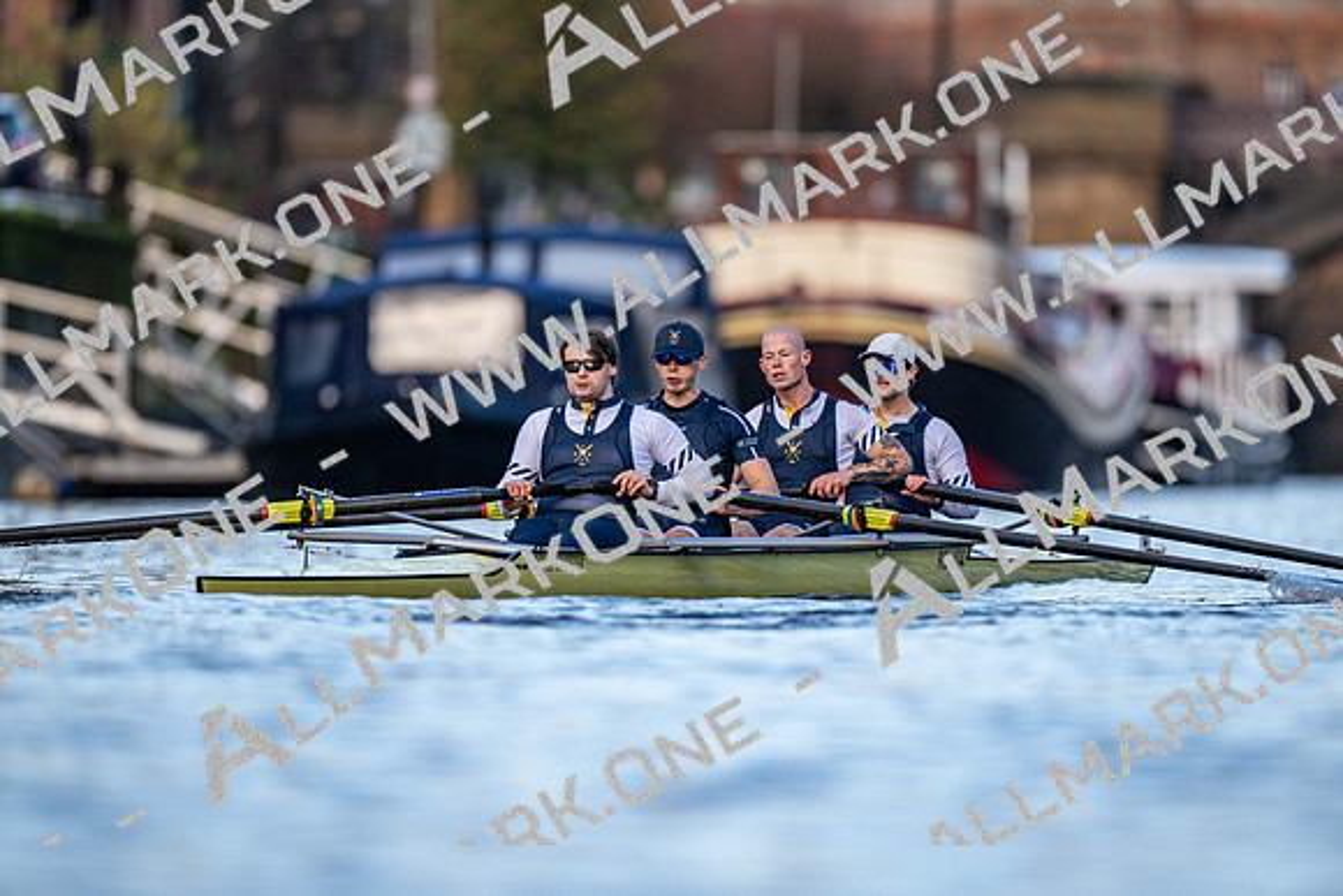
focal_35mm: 600
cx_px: 672
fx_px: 22388
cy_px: 448
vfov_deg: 2.3
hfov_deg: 3.4
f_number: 4
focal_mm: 600
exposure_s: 1/2500
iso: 1100
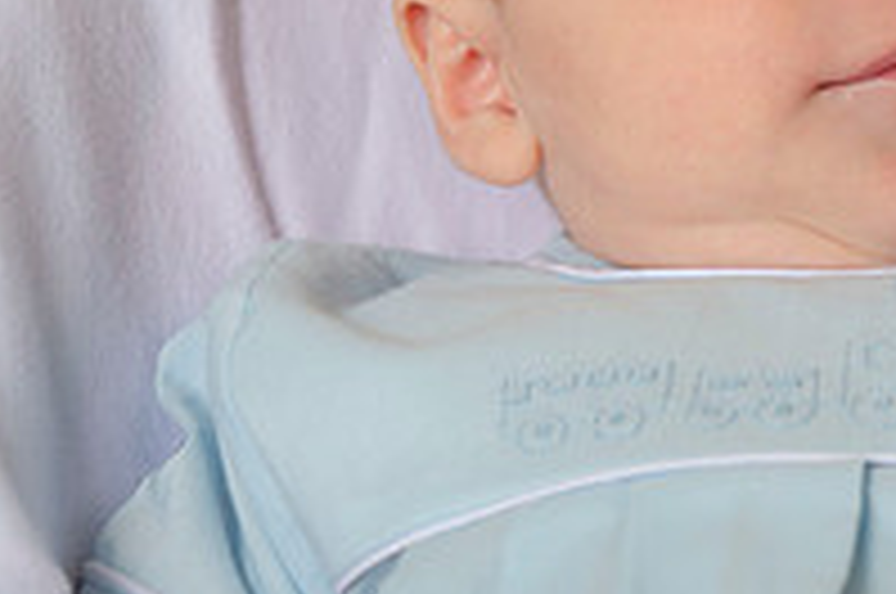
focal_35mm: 482
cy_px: 212
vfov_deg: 2.8
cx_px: 928
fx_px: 11977
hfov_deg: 4.3
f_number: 5.6
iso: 250
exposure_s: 1/200
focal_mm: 165
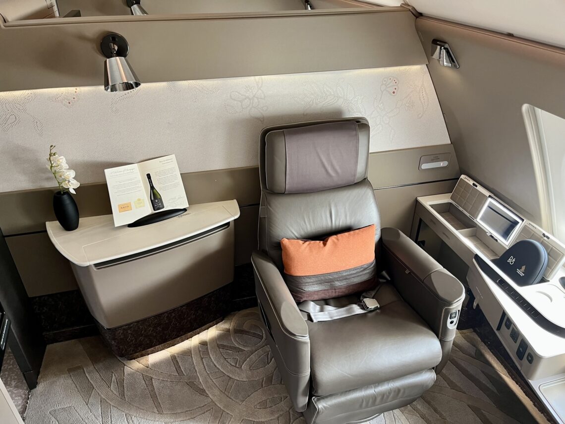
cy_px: 212
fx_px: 424
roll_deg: -0.3
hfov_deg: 67.3
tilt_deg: -32.0
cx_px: 282
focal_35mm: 26
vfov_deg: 53.1
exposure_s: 1/52
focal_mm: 5.1
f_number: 1.6
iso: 125
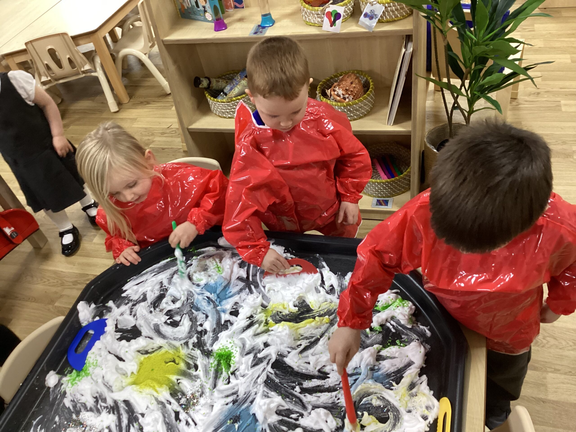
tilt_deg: -44.8
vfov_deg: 45.4
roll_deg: +12.2
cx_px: 288
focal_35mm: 31
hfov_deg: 58.4
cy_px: 216
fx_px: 516
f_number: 2.4
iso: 320
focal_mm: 3.3
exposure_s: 1/50
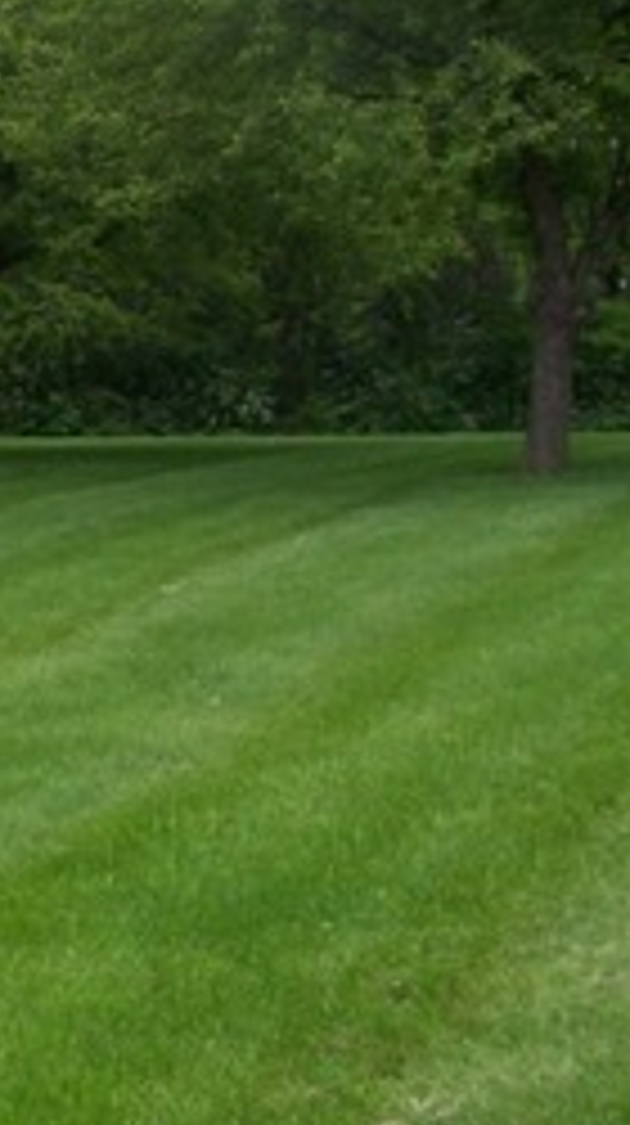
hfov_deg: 11.1
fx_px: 2831
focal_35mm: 95
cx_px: -770
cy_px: 540
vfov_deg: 22.5
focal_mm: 5.6
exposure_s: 1/180
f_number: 5.6
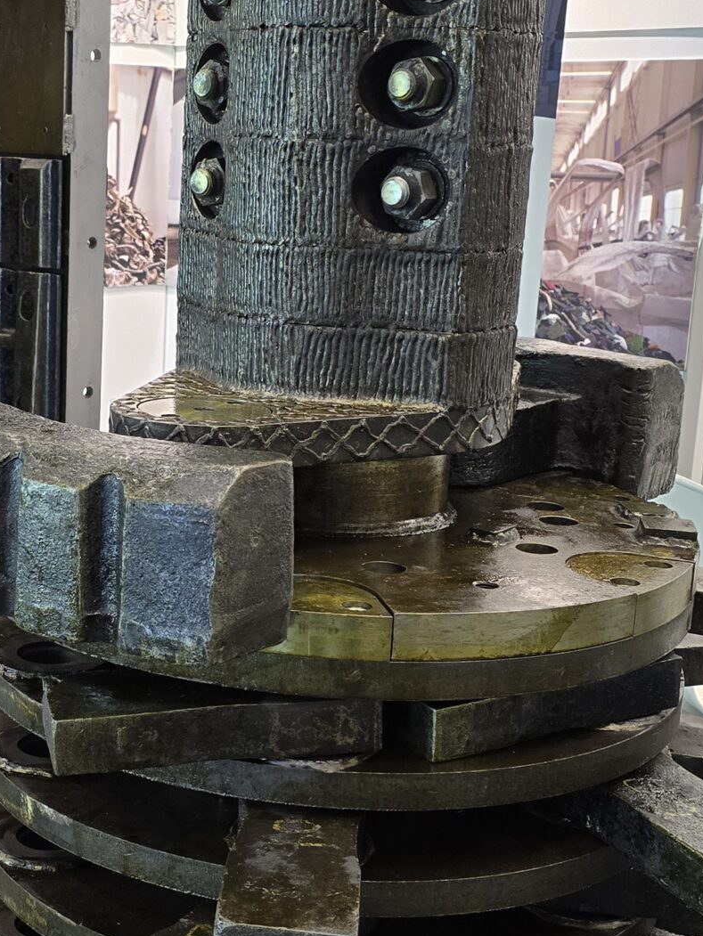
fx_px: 1515
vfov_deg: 34.3
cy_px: 442
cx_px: 109
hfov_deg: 25.5
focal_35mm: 56
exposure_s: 1/100
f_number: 1.7
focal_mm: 6.3
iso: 200
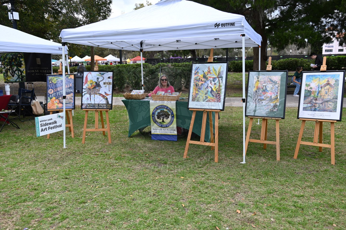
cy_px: 115
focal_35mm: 31
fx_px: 298
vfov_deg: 42.3
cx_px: 173
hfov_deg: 60.3
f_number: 5.6
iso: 140
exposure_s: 1/250
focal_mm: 31
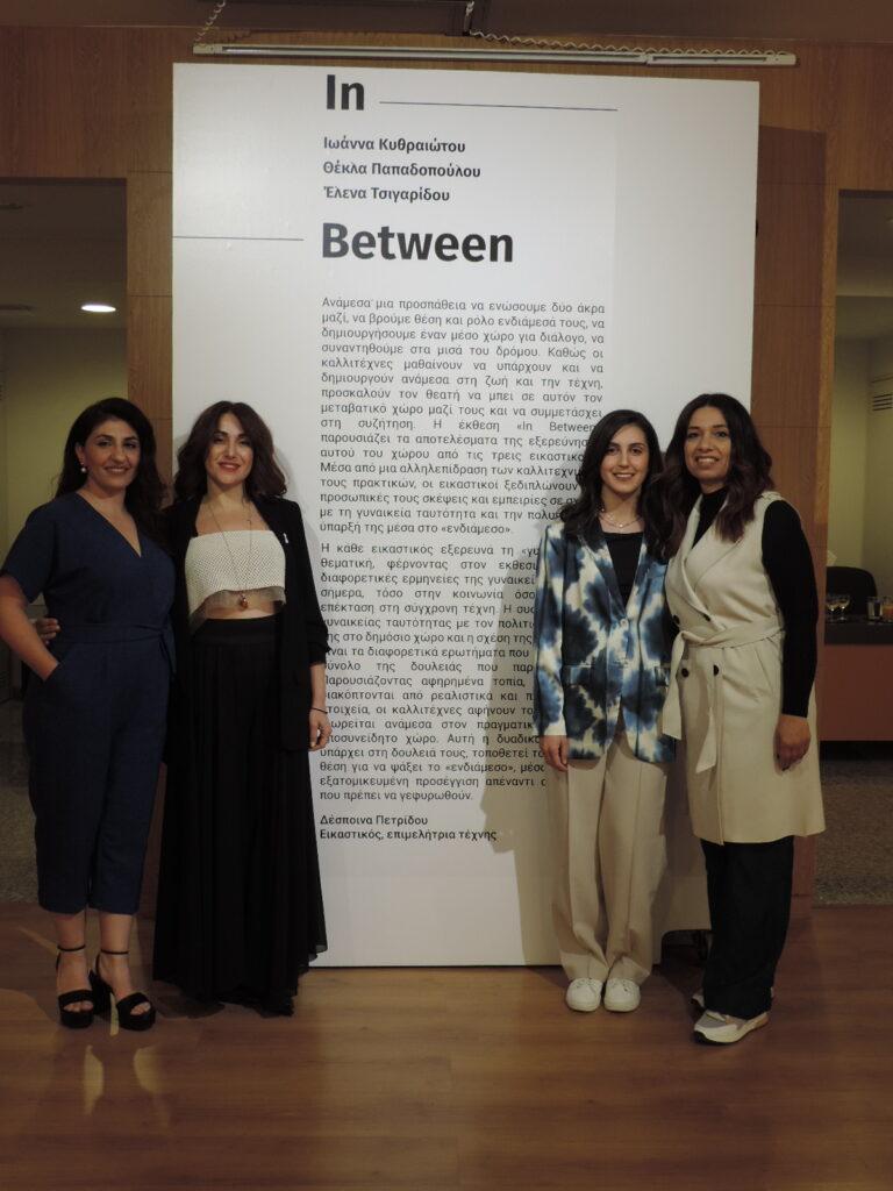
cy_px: 596
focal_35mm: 40
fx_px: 1376
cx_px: 446
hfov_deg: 36.0
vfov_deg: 46.8
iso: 200
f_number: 3.3
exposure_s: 1/50
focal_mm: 7.1
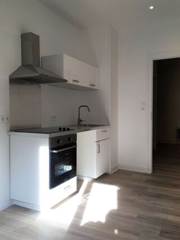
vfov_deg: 61.7
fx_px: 201
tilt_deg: -2.1
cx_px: 90
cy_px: 120
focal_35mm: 29
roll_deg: +2.3
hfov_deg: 48.2
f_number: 2.2
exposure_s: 1/131
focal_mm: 4.15
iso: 25
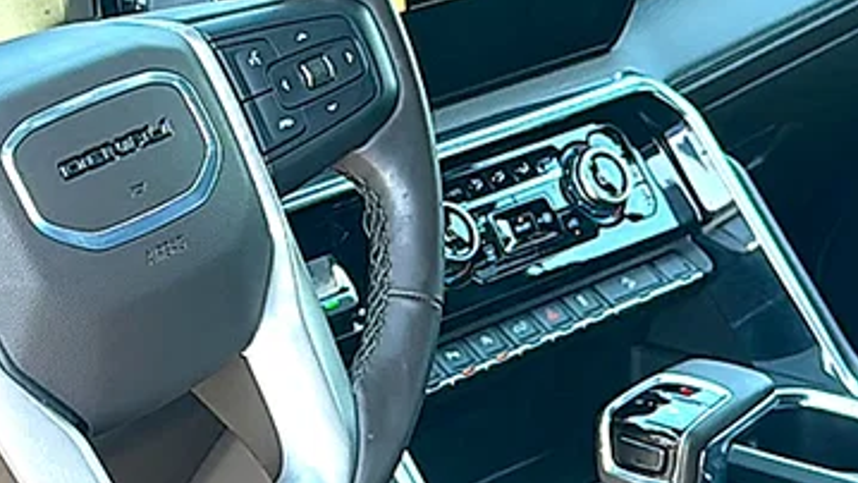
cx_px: 272
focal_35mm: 85
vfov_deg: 14.2
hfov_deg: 24.9
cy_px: 214
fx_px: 1934
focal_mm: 6.86
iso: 125
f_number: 1.78
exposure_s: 1/241
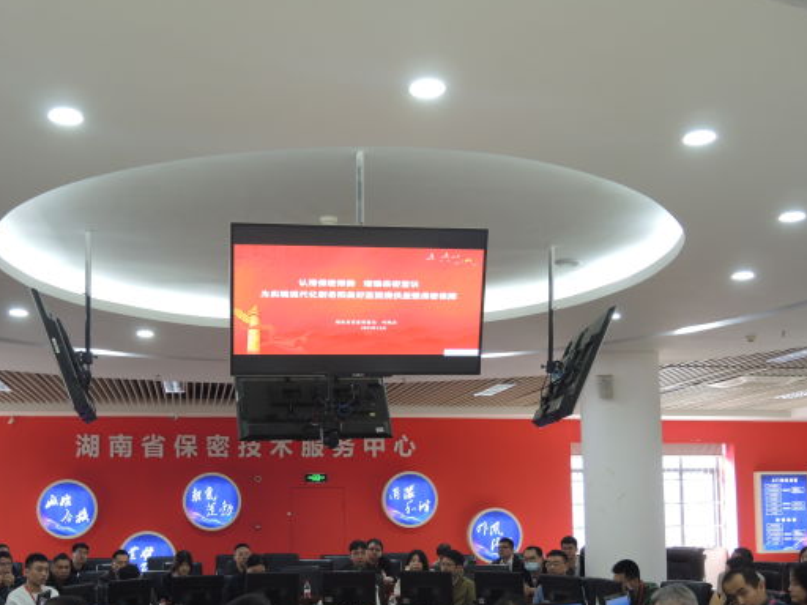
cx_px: 348
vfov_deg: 34.5
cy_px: 439
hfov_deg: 45.7
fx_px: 956
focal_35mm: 41
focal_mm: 6
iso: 180
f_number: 2
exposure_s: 1/30
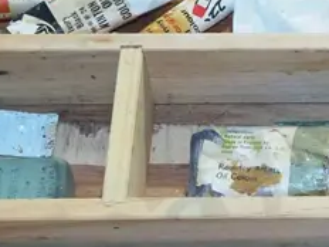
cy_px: 75
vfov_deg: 10.5
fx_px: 1340
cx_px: 352
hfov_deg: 13.7
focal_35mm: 141
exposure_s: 1/100
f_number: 5.6
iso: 2500
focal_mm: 16
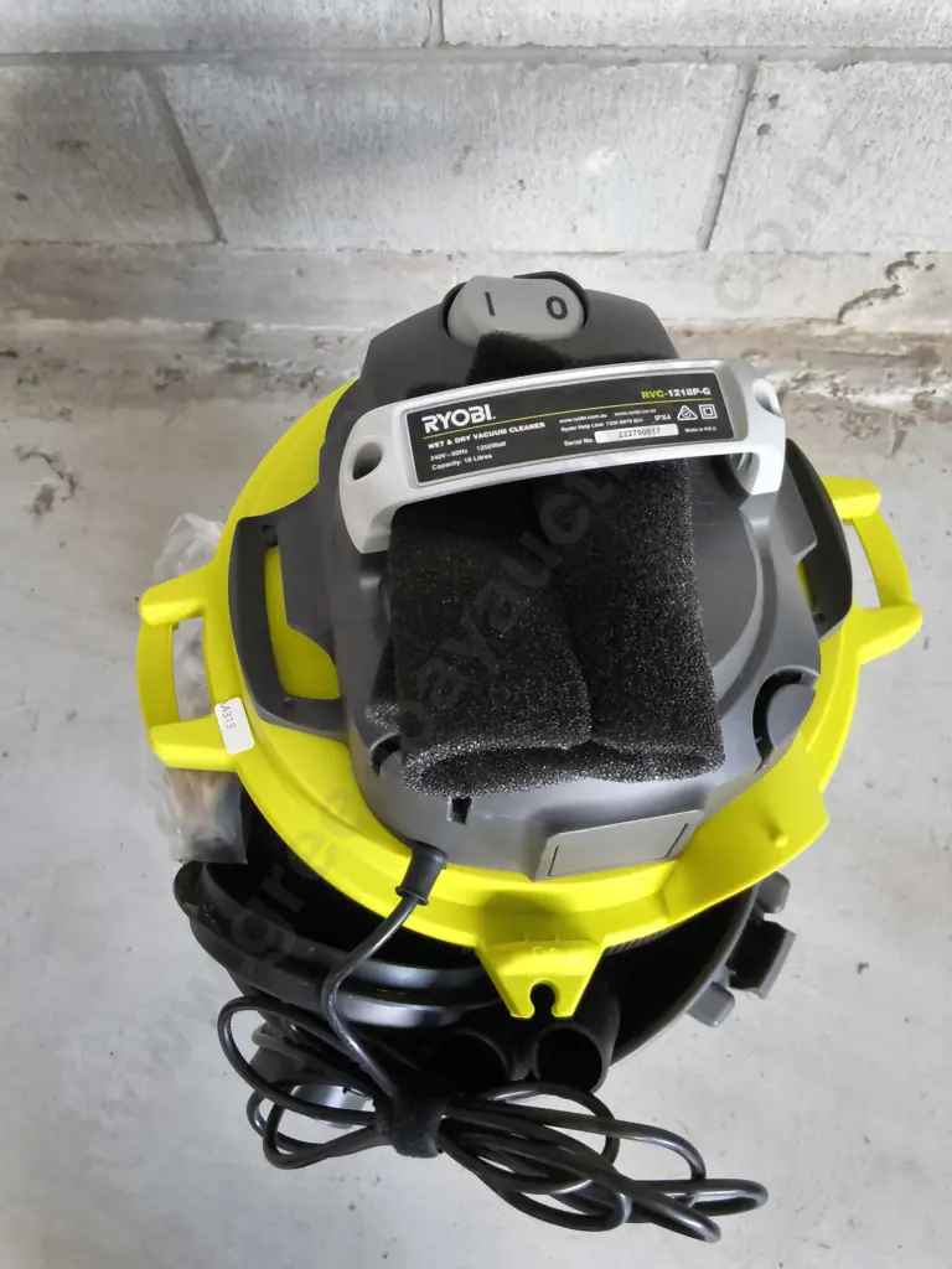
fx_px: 990
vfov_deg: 65.3
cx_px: 476
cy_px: 634
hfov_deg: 51.4
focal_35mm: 27
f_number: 2
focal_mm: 2.87
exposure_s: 1/100
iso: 400
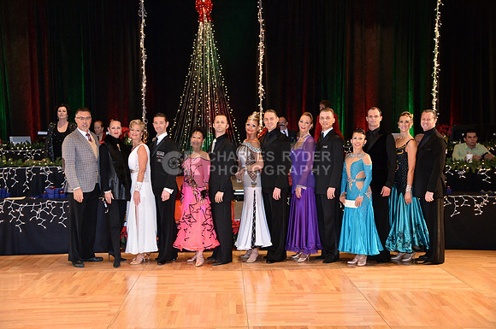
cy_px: 164
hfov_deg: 39.6
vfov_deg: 26.9
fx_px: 688
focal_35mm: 50
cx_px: 248
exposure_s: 1/250
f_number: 4
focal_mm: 50
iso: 2500
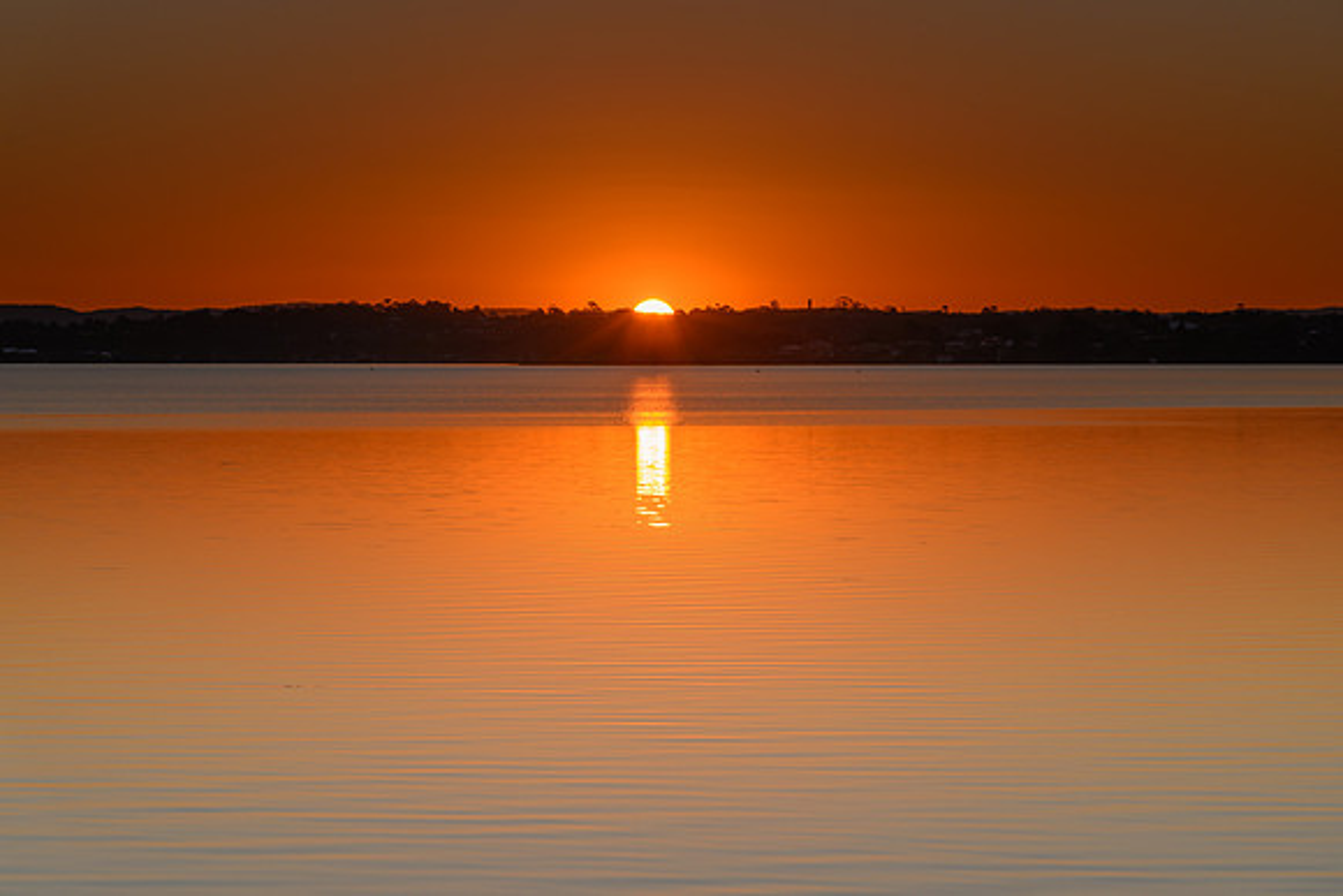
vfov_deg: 11.8
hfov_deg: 17.6
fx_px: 4331
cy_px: 435
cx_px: 692
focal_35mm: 116
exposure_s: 1/80
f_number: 8
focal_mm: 112
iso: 64
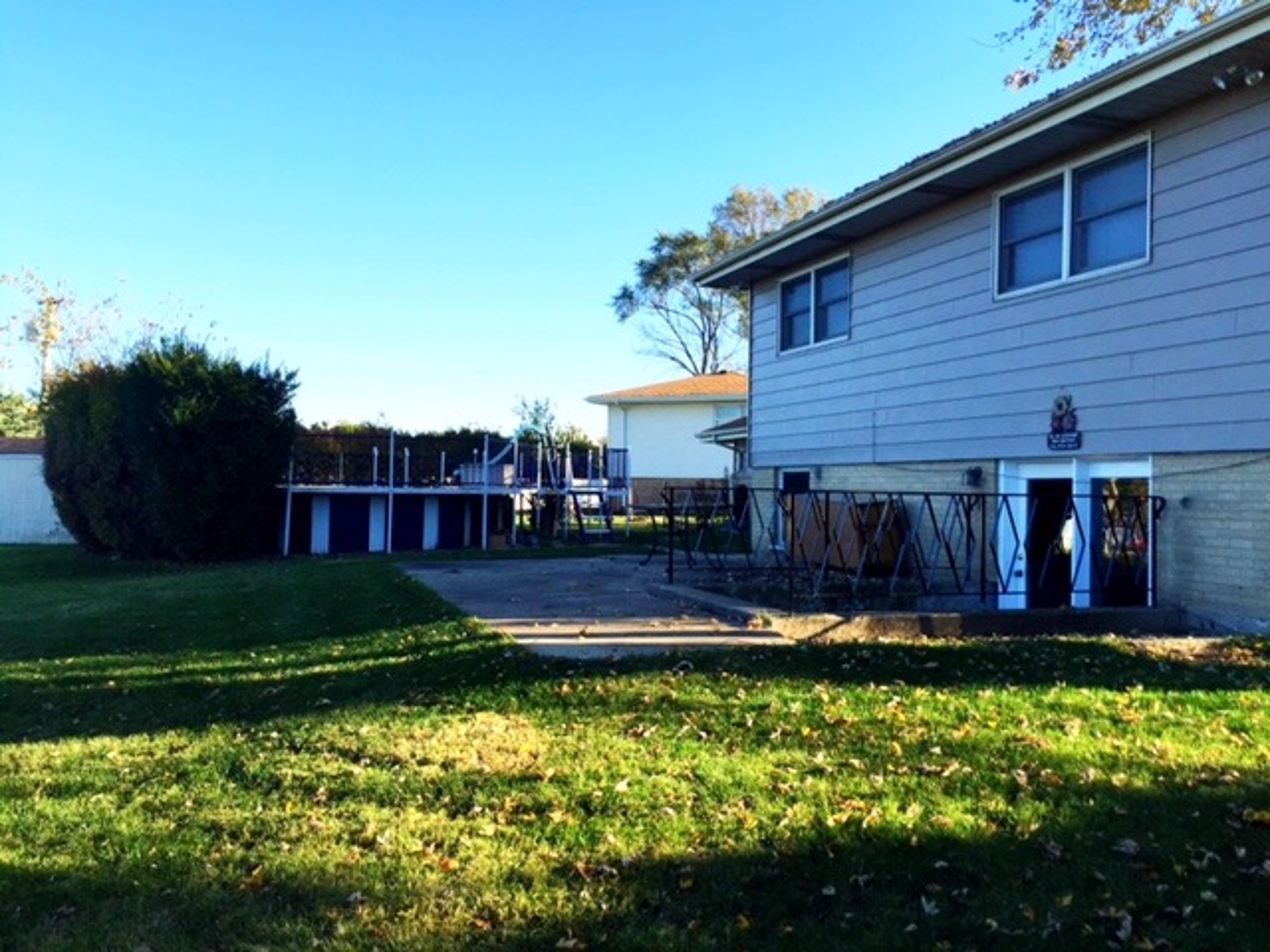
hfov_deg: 61.7
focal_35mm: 29
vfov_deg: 48.2
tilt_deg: +0.7
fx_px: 1064
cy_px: 476
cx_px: 635
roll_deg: -2.0
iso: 32
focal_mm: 4.15
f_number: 2.2
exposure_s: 1/1068
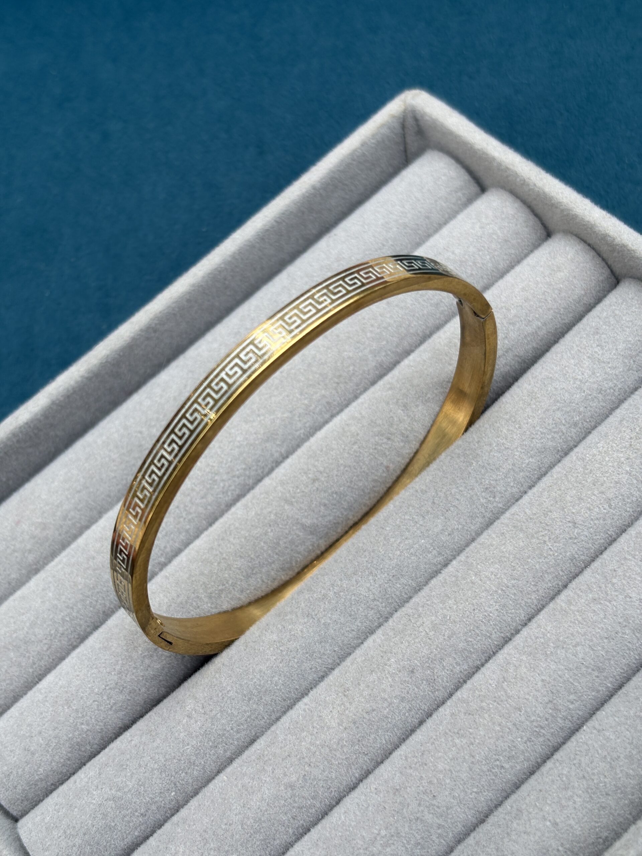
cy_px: 428
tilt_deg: -70.5
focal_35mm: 52
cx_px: 321
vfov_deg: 36.8
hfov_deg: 28.0
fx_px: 1286
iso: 32
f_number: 1.6
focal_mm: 5.96
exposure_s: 1/1422
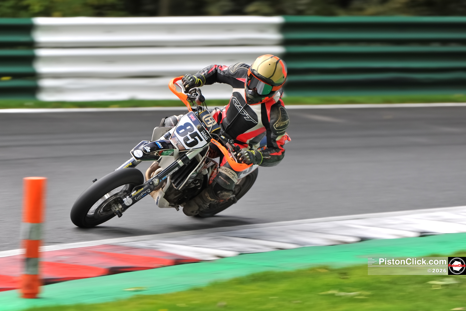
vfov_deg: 6.9
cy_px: 156
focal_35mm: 200
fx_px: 2588
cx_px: 233
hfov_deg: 10.3
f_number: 2.8
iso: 220
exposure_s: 1/200
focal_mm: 200
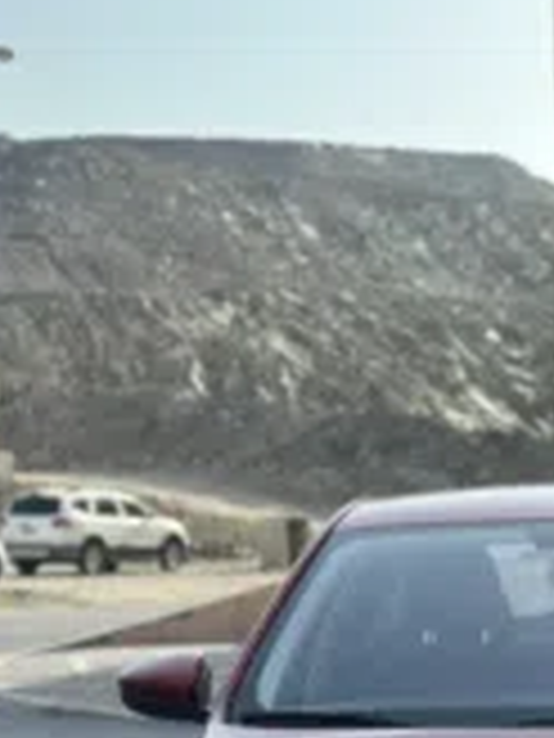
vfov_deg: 16.5
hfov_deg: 12.5
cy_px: 720
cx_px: 581
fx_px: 2497
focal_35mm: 117
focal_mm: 6.86
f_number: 1.78
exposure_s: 1/2304
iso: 80
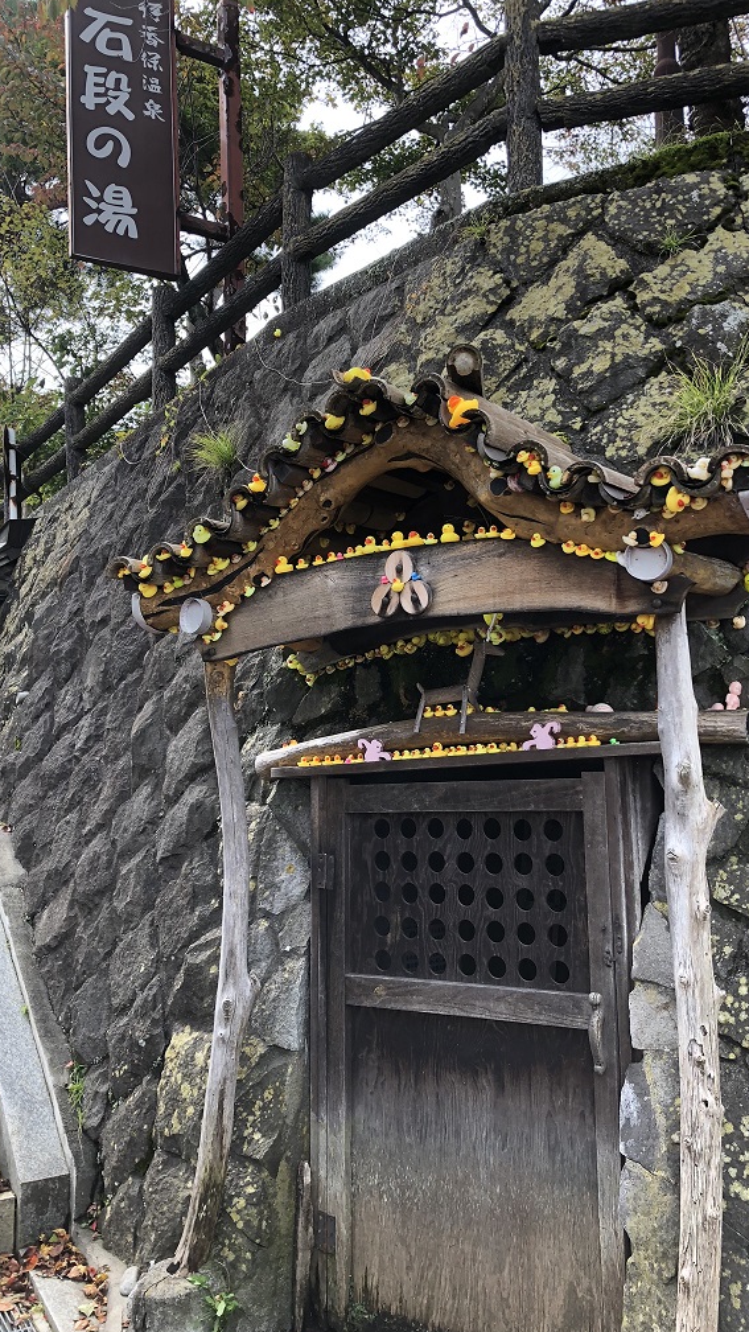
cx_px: 407
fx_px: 1095
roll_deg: +3.0
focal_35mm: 31
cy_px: 671
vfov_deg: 62.6
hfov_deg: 37.7
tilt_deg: +7.9
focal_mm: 3.99
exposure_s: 1/316
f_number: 1.8
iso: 20
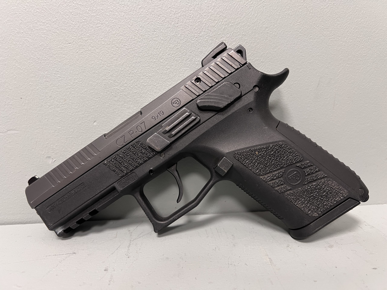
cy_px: 145
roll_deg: -0.1
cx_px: 194
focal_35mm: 26
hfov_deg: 67.3
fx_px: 291
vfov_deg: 53.1
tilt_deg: -11.9
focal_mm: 5.7
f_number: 1.5
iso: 160
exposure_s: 1/50
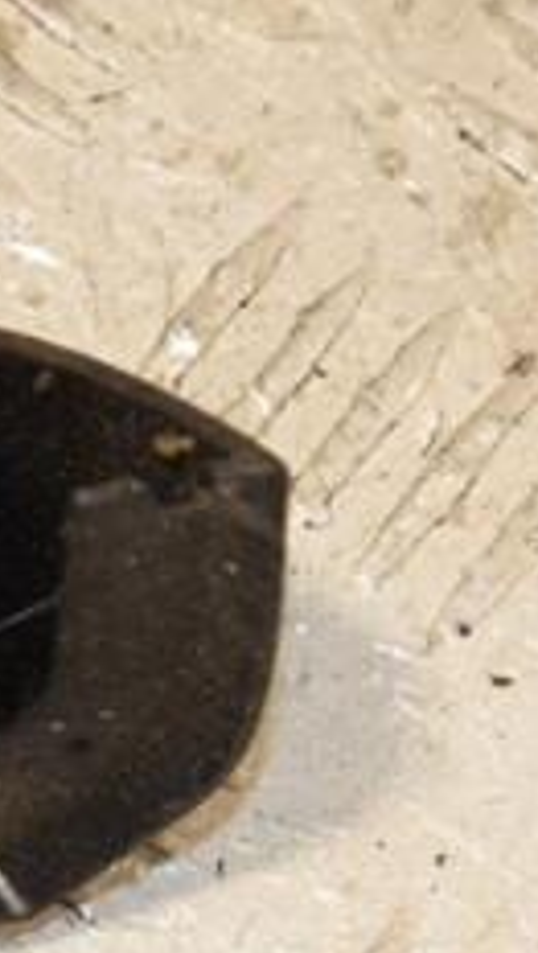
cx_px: -444
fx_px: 7696
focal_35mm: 304
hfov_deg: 4.0
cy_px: 608
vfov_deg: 7.1
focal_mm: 75
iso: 800
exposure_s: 1/100
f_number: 9
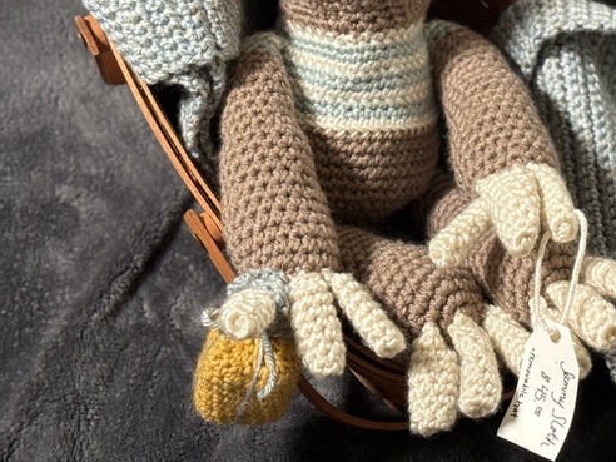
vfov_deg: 14.7
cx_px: 439
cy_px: 84
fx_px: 1780
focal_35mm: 100
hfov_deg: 19.5
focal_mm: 6.76
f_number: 1.78
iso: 200
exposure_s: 1/60
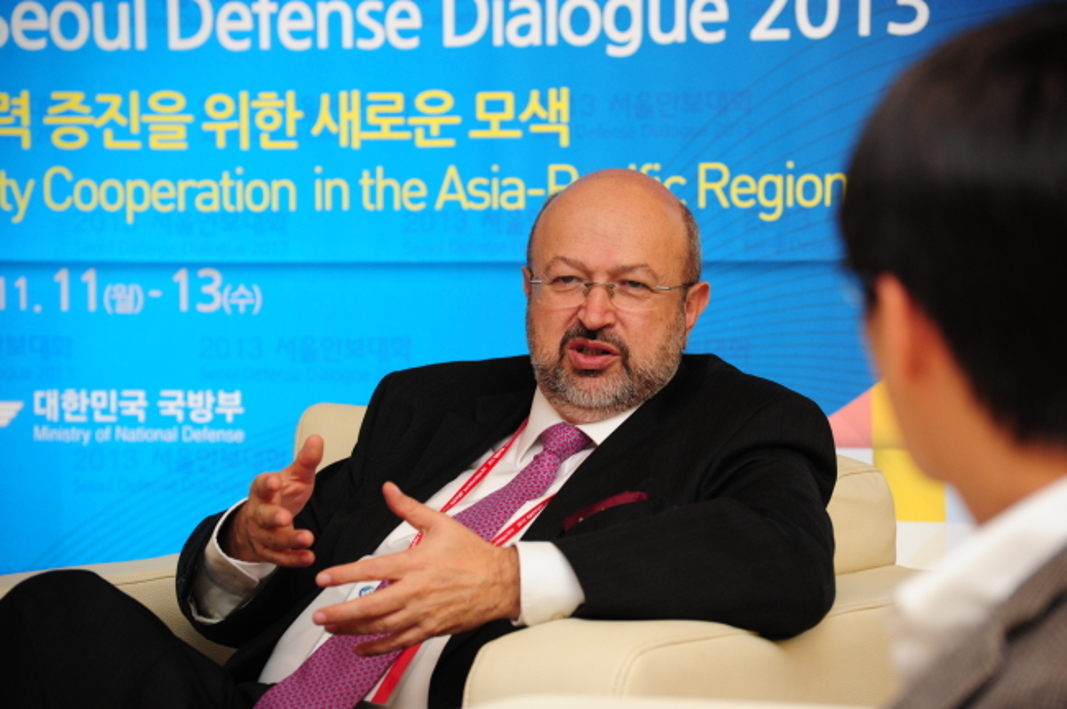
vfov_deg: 10.9
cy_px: 354
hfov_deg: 16.4
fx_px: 3701
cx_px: 534
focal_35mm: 125
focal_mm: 125
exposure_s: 1/160
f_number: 5.6
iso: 1600
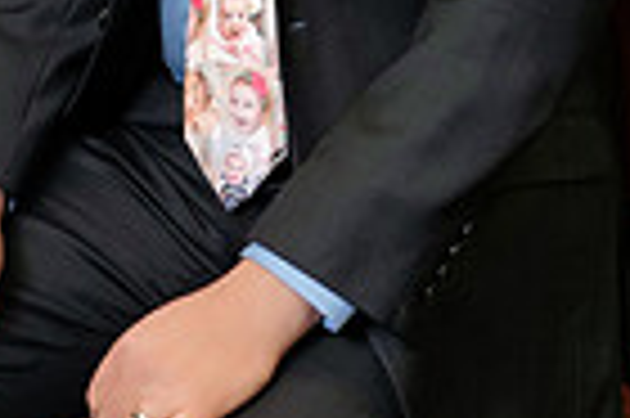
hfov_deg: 12.9
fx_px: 2790
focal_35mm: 160
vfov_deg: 8.1
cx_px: 432
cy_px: -481
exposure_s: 1/80
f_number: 8
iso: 800
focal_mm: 33
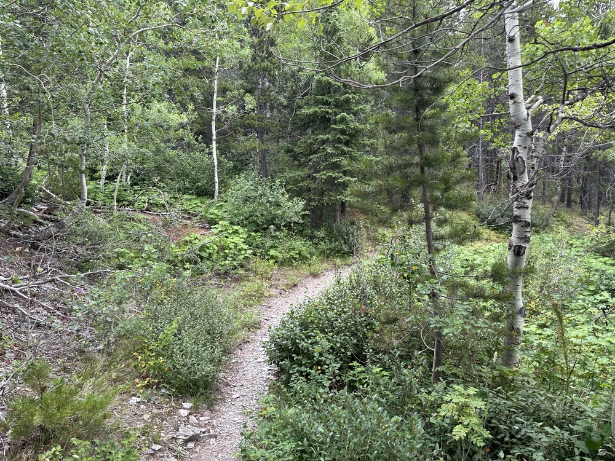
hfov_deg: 71.6
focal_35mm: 24
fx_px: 426
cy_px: 230
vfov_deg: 56.8
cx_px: 308
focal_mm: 6.86
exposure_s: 1/129
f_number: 1.78
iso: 64
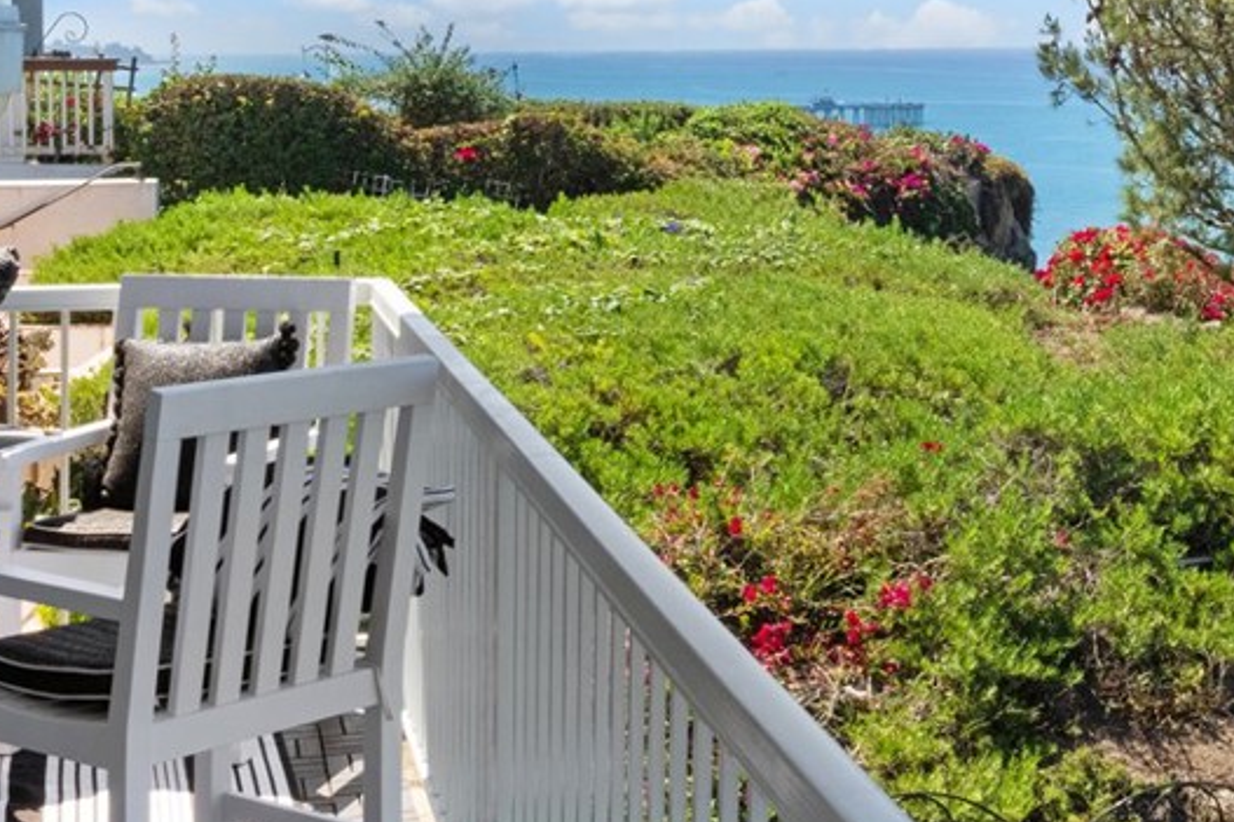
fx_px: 2399
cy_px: 81
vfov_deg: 19.1
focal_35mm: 70
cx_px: 1051
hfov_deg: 28.0
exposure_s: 1/80
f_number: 20
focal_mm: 24
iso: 500
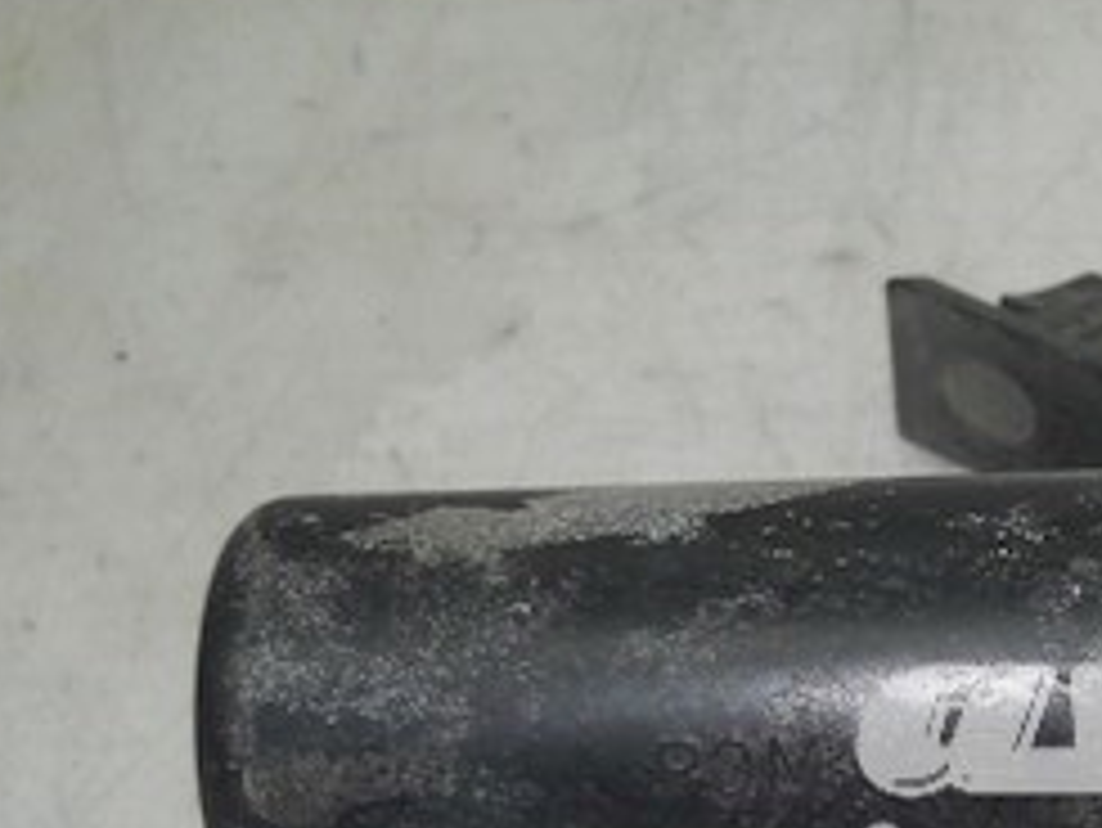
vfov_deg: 13.7
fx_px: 3408
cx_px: 1367
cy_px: 724
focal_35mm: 107
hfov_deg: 17.4
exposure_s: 1/30
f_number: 5.5
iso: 80
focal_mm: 6.72
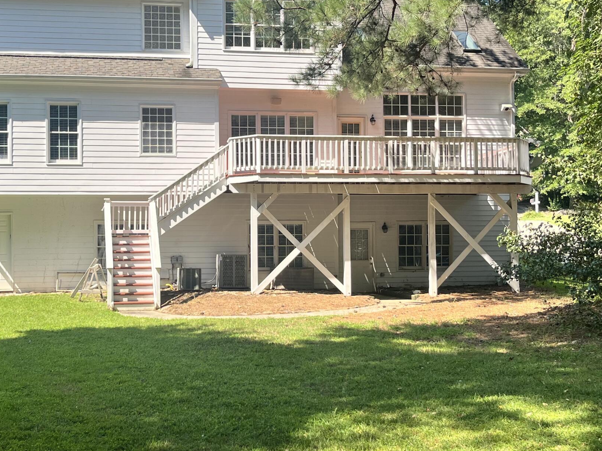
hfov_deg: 39.4
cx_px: 227
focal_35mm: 48
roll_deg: +0.7
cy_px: 216
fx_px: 835
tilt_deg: +1.6
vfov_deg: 30.3
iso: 50
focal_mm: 5.1
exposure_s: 1/1325
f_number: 1.6
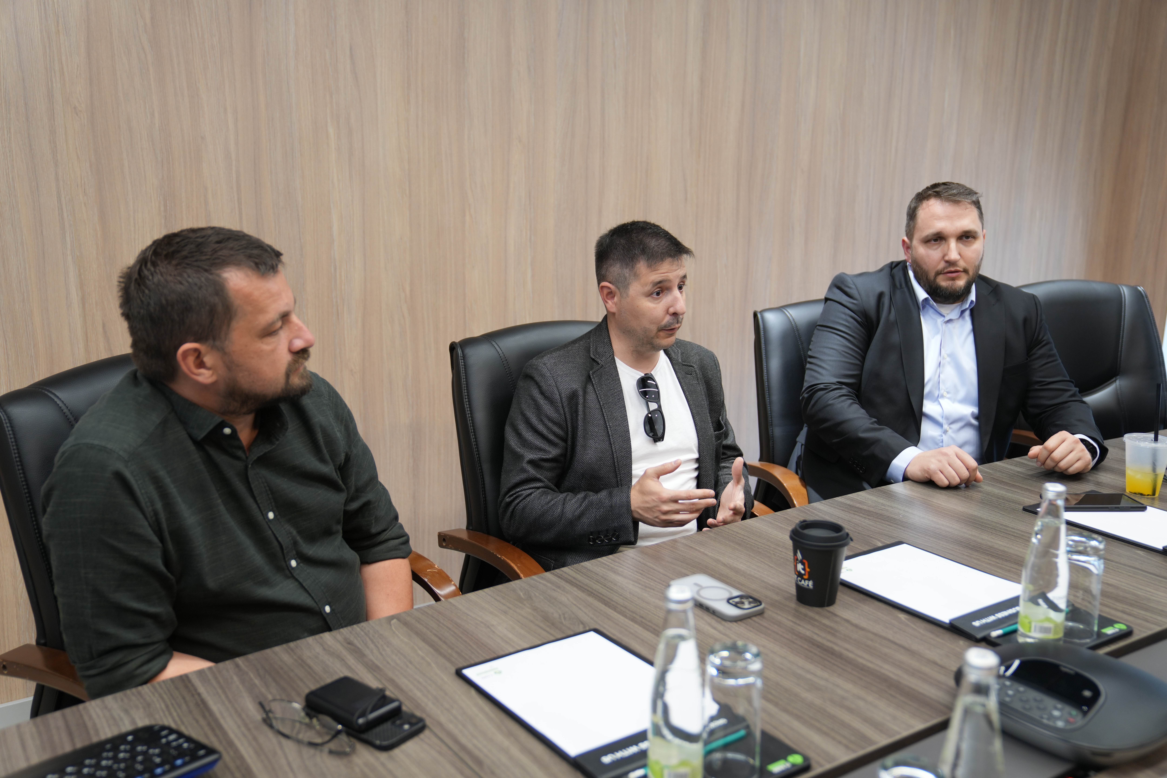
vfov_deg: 38.9
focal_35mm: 34
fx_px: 1102
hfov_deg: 55.8
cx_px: 584
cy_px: 389
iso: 400
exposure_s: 1/100
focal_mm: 34
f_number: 2.8
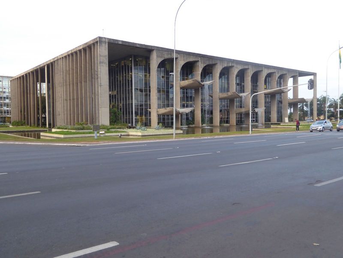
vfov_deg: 44.2
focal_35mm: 32
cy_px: 129
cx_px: 172
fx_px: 317
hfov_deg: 56.8
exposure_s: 1/60
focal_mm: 5.4
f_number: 3.5
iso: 250
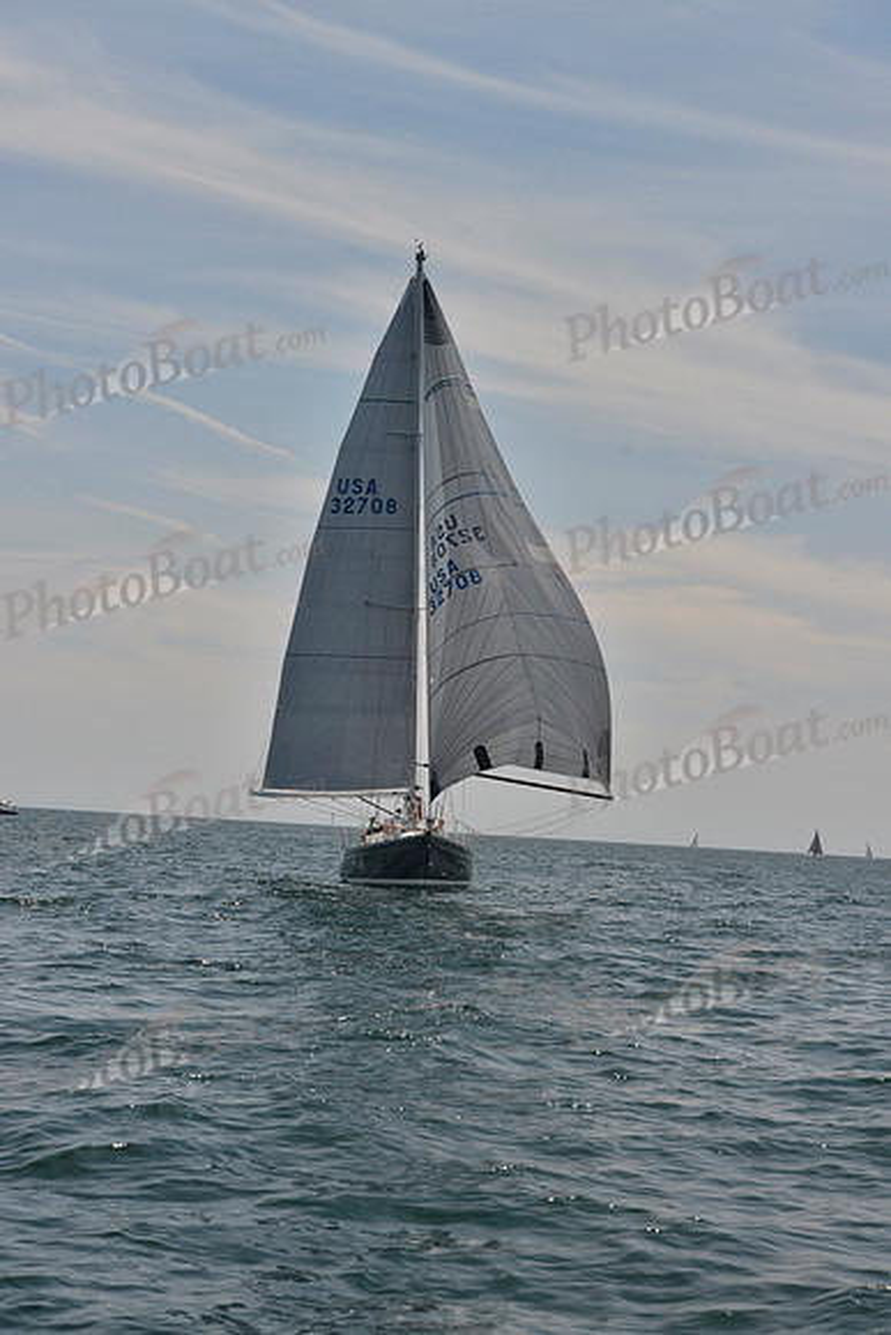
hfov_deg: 17.1
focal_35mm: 80
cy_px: 668
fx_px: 2968
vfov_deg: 25.4
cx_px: 446
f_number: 8
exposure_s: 1/800
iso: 400
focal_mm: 80
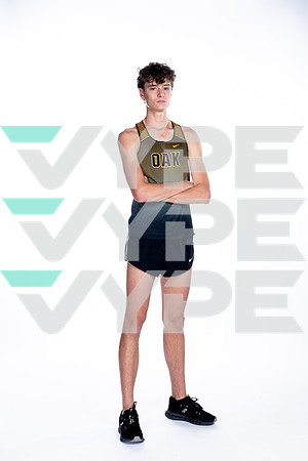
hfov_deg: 19.5
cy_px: 230
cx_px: 154
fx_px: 898
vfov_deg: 28.8
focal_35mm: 70
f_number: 5.6
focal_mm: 70
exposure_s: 1/250
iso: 100
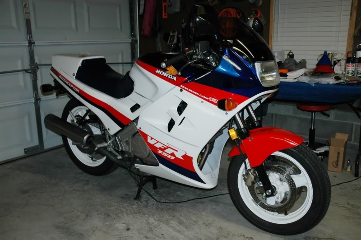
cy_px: 120
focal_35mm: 36
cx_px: 180
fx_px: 361
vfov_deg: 36.8
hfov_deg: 53.2
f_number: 3.8
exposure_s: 1/60
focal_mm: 24
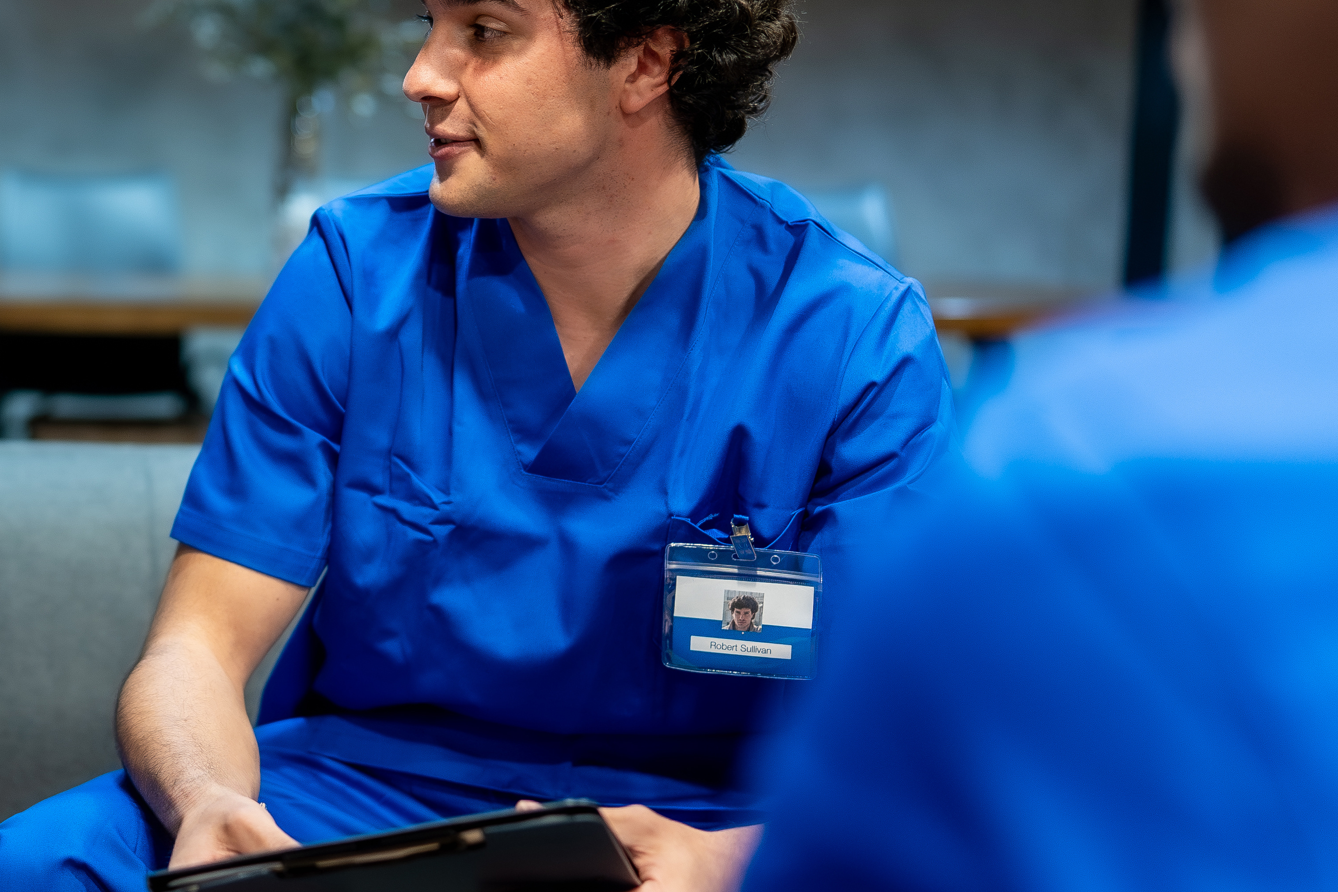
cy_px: 491
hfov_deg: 24.3
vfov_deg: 16.9
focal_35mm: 81
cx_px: 111
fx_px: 3010
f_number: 1.4
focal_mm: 35
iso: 800
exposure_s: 1/200
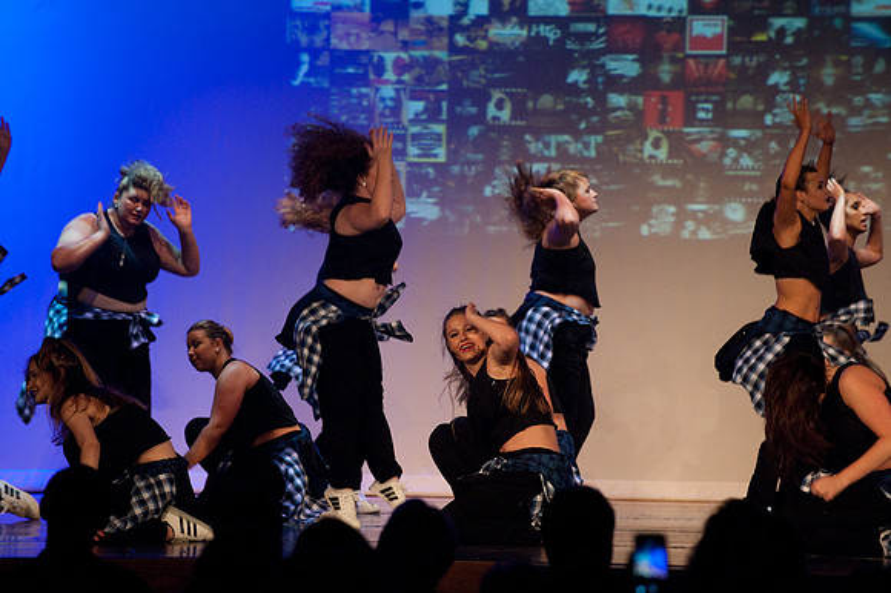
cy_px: 296
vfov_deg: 6.9
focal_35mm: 200
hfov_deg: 10.3
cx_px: 446
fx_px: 4947
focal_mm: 200
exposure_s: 1/200
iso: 3200
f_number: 4
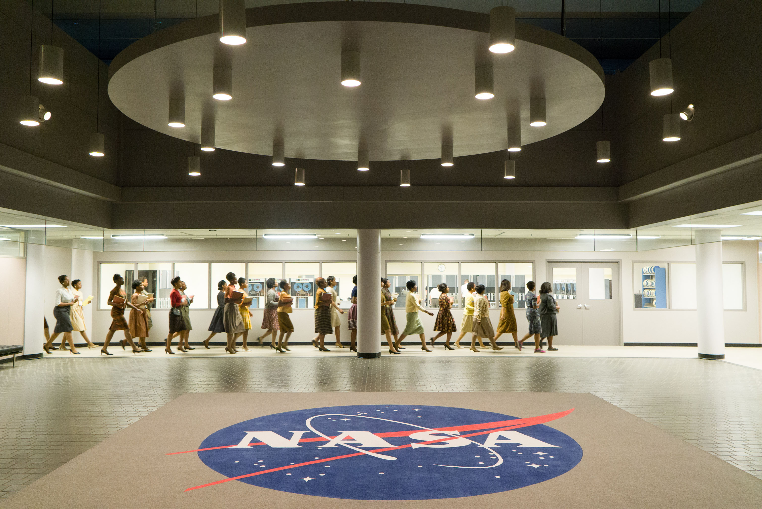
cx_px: 381
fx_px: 635
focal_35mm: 30
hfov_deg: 61.9
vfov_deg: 43.7
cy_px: 254
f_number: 5.6
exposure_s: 1/80
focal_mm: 30
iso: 3200
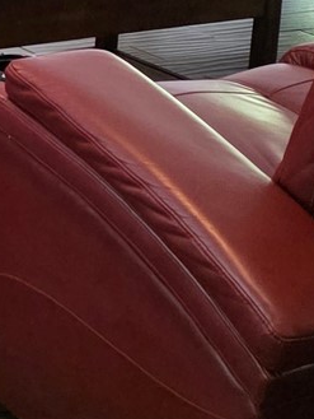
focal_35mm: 143
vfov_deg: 13.5
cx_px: -461
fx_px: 1728
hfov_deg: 9.2
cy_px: -71
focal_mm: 6.3
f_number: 1.7
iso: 1600
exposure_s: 1/120
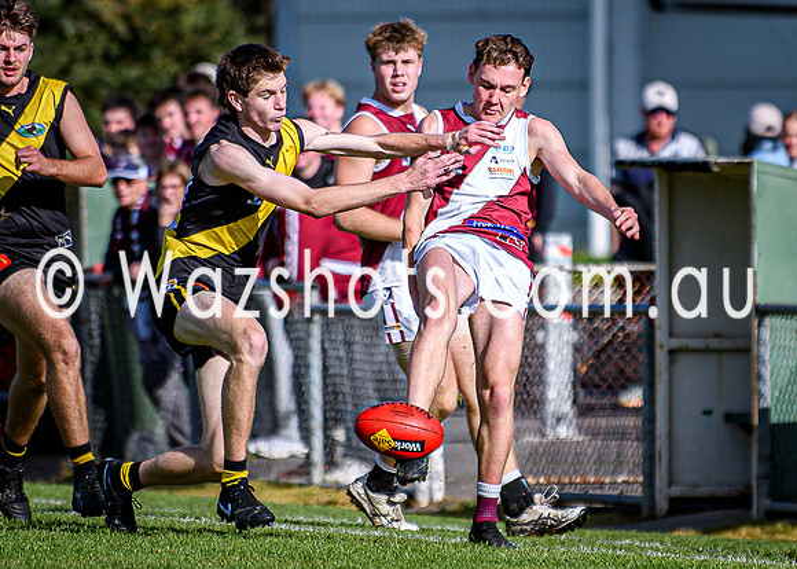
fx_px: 16031
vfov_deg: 2.0
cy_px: 284
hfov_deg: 2.8
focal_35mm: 708
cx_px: 523
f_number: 2.8
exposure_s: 1/2500
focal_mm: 200
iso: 140
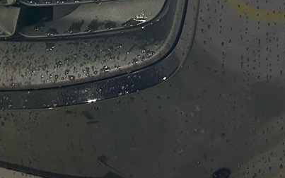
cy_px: -177
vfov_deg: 11.6
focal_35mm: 101
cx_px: 85
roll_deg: +2.7
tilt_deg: -18.8
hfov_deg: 20.5
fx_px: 785
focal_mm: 6.86
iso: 500
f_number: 1.78
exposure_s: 1/45
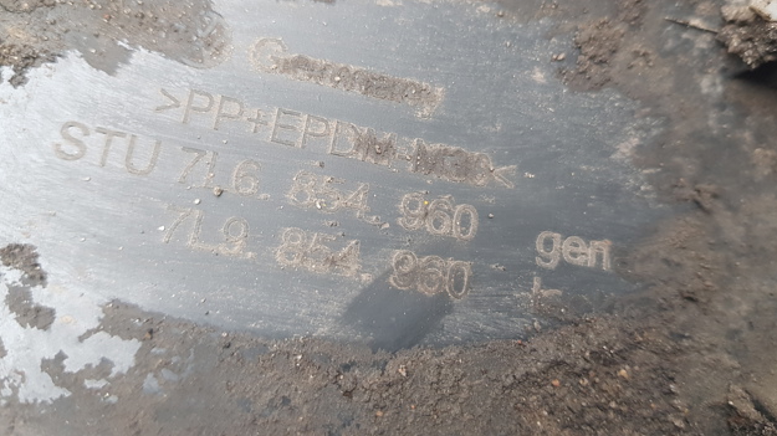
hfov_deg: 66.1
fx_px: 597
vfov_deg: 40.0
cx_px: 397
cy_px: 187
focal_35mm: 29
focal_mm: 4.2
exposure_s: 1/50
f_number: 1.7
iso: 125
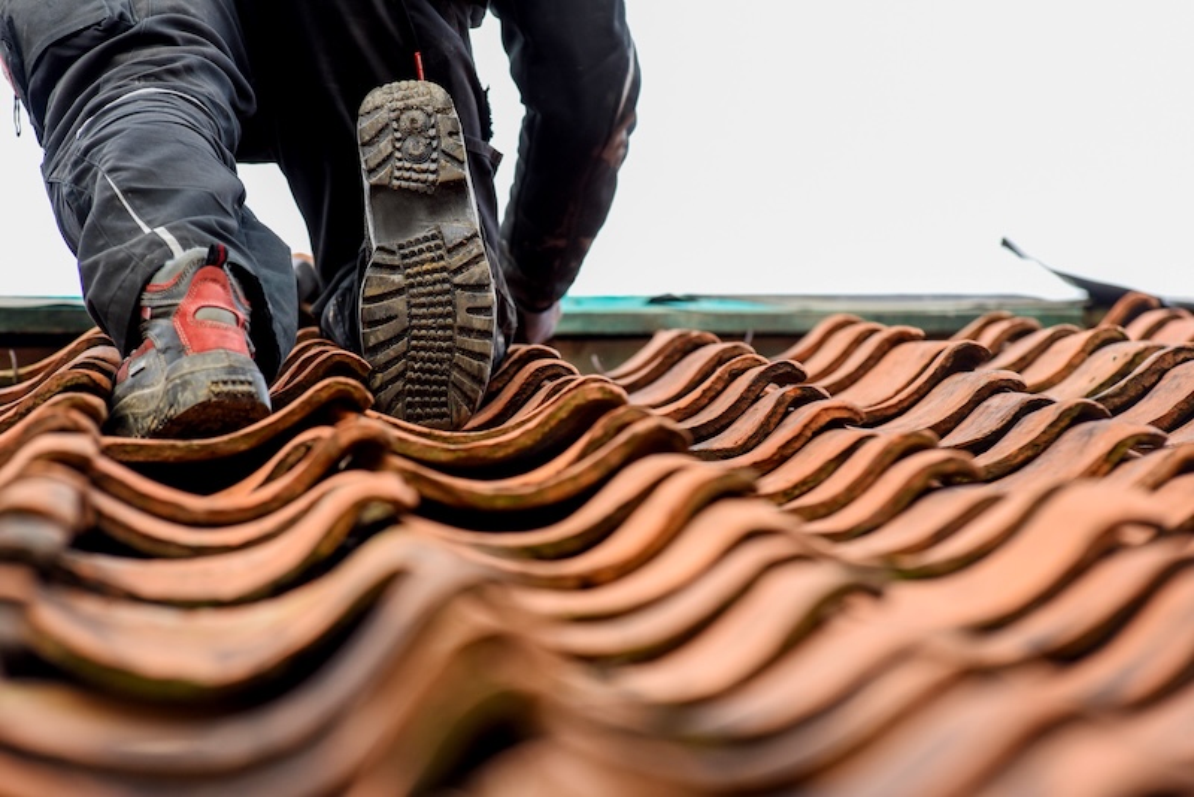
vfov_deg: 8.9
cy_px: 398
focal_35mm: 155
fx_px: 5142
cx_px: 597
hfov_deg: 13.2
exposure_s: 1/160
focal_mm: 155
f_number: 7.1
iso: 400
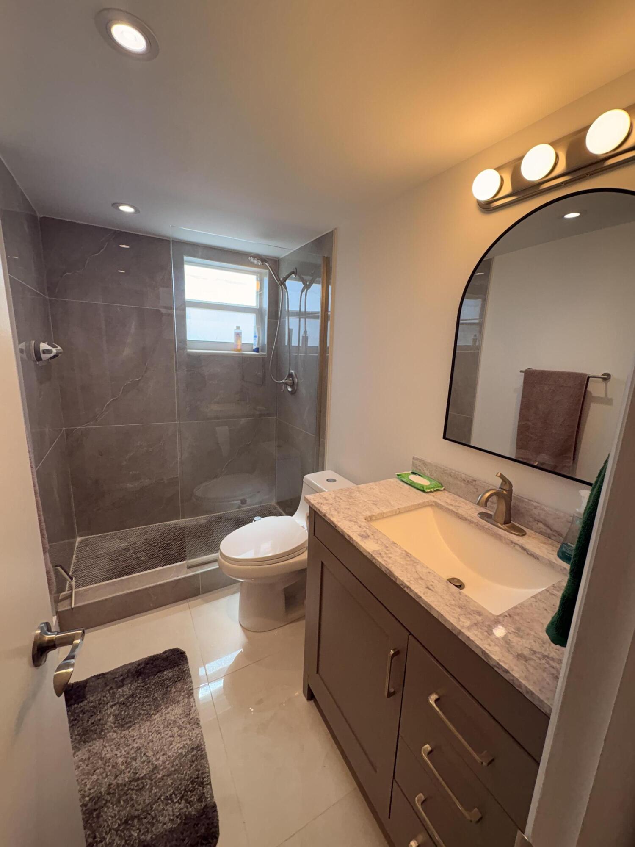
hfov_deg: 85.7
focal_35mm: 14
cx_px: 318
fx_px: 342
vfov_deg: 102.1
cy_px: 424
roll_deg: -3.3
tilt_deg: -13.1
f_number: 2.2
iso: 64
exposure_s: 1/181
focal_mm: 2.22
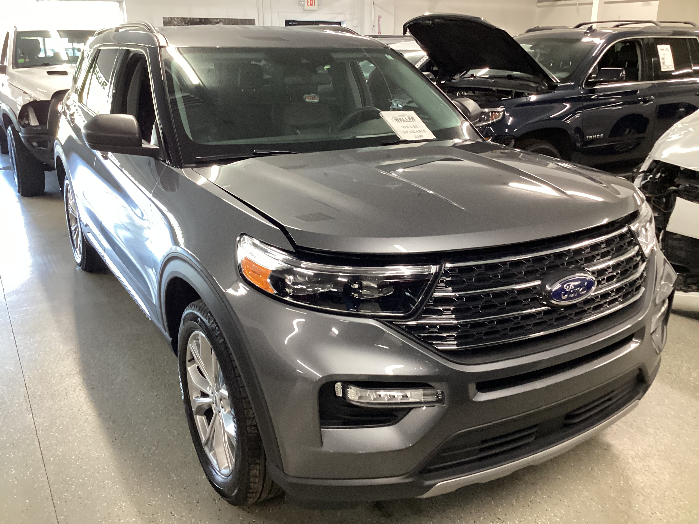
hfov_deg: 58.4
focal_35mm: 31
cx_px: 350
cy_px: 262
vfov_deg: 45.4
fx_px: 626
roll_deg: -0.1
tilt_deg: -19.5
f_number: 2.4
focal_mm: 3.3
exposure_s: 1/40
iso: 250
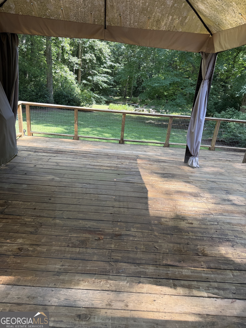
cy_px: 164
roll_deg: -6.1
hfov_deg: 56.8
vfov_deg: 71.6
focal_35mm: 24
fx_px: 227
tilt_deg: -22.0
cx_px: 123
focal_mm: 6.76
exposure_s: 1/231
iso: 80
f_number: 1.78
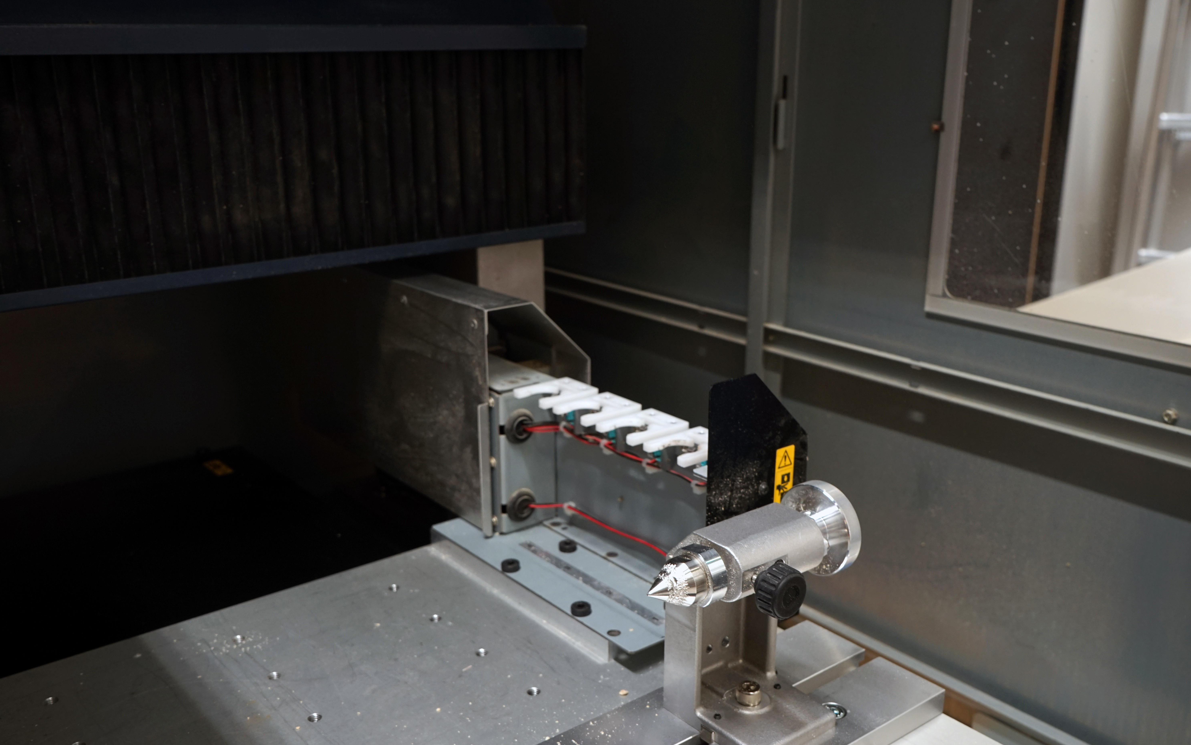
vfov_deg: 38.3
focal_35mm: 33
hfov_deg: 58.1
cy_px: 388
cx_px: 589
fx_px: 1071
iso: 500
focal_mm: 32
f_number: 8
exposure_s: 1/30
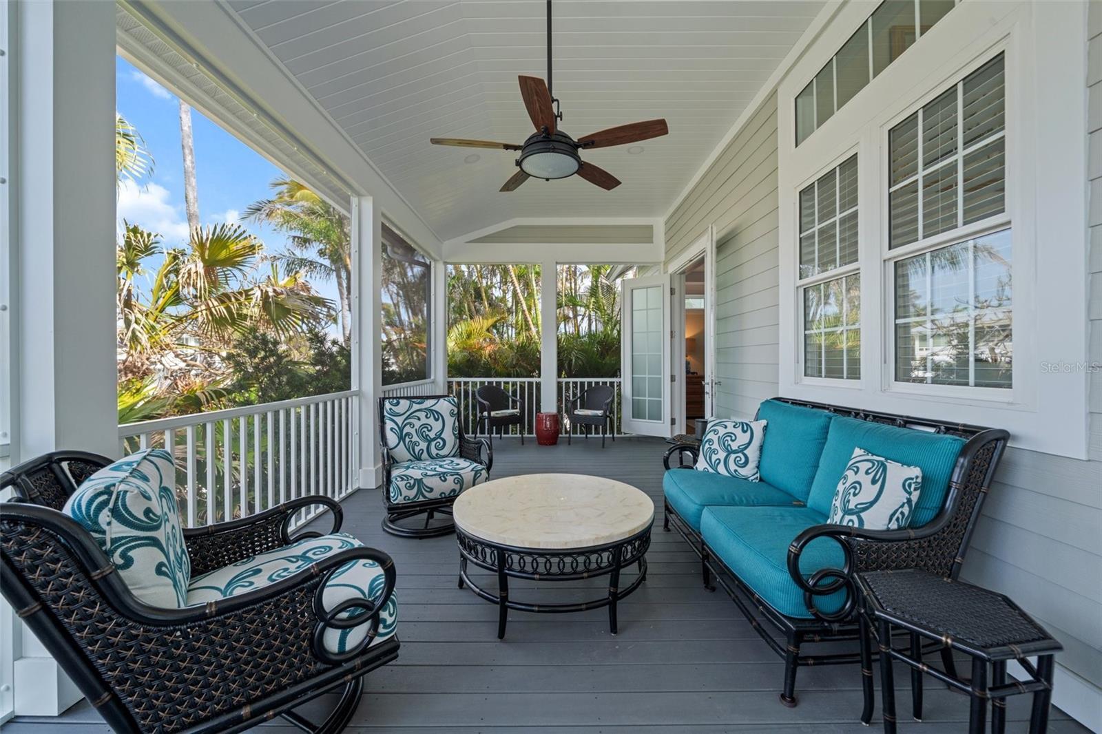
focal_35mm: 13
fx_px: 398
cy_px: 367
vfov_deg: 85.4
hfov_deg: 108.3
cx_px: 551
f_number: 9
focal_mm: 13
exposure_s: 1/6
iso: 200
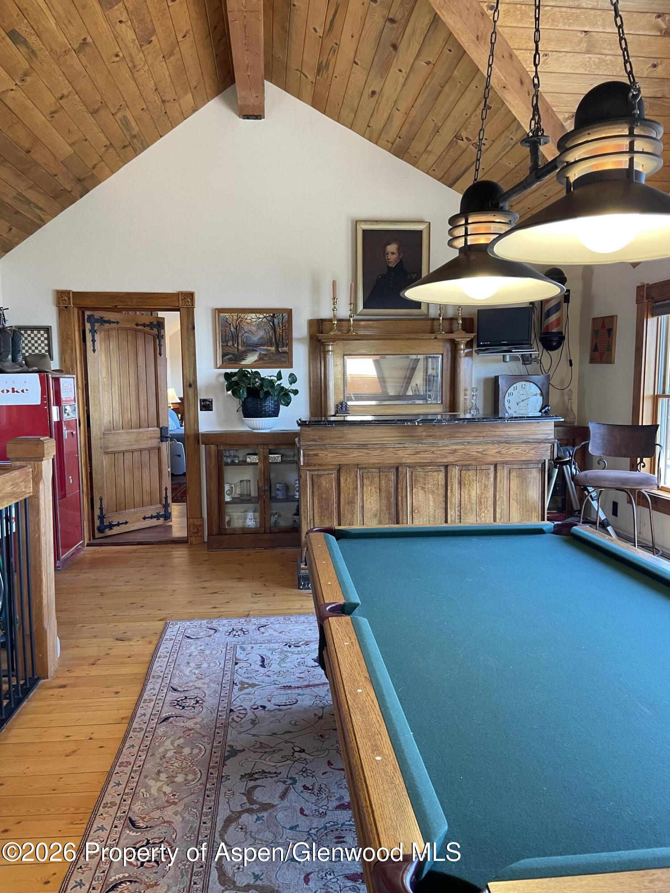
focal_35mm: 26
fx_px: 671
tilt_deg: -5.6
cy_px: 446
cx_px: 335
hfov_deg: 53.1
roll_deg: -0.3
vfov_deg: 67.3
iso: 125
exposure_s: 1/60
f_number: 1.6
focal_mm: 4.2
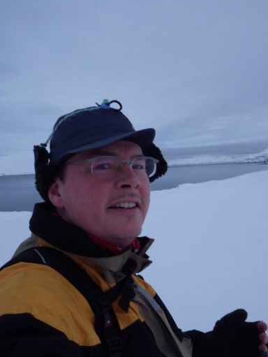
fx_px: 341
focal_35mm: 33
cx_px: 129
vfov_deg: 55.3
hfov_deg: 43.0
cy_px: 191
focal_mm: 5
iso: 125
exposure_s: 1/160
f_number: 3.5
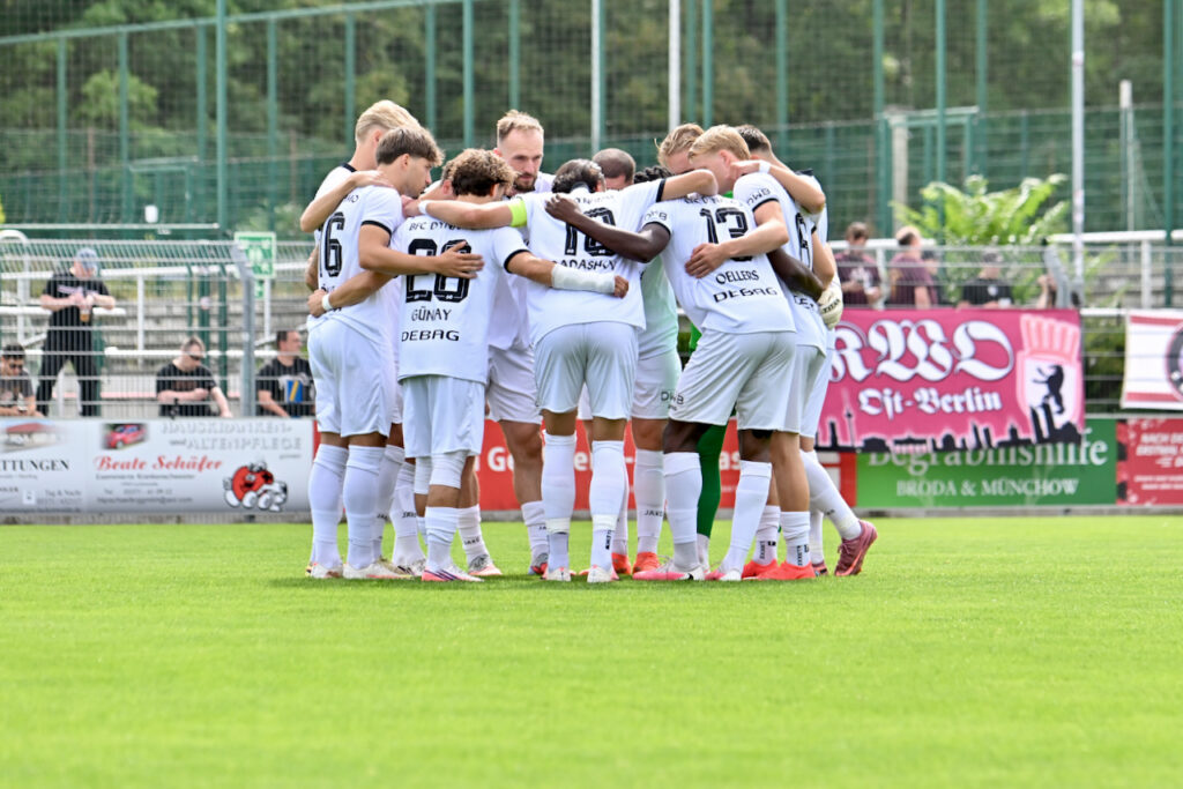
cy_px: 394
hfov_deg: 9.8
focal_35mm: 210
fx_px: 6901
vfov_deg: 6.5
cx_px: 592
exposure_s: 1/1600
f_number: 5.3
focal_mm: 210
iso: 560
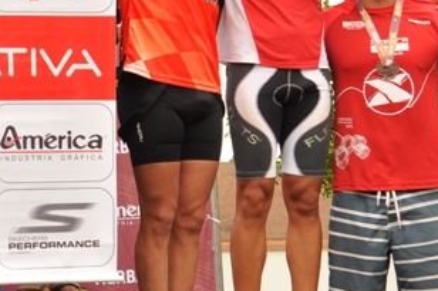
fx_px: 1715
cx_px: -55
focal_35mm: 141
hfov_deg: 14.2
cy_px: 52
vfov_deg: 9.7
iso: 500
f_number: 7.1
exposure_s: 1/800
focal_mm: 30
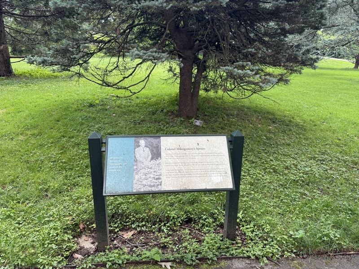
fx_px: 249
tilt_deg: -16.5
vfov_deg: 56.8
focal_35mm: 24
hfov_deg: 71.6
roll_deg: -1.8
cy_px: 134
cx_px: 180
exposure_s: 1/142
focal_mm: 6.76
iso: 50
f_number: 1.78
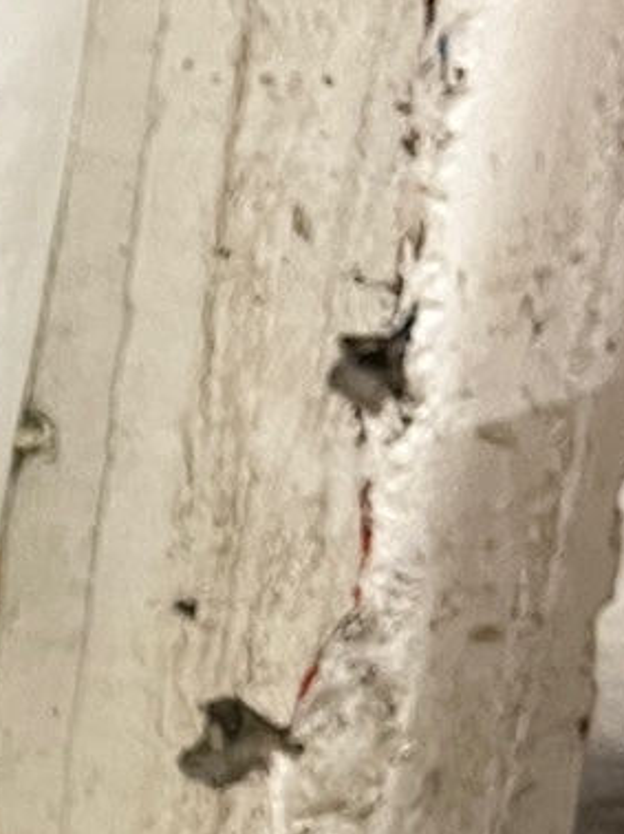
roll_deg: -1.7
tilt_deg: -24.9
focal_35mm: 141
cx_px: -668
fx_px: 3393
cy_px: 1266
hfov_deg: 9.7
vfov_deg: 13.2
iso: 200
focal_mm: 5.1
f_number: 1.6
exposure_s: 1/50
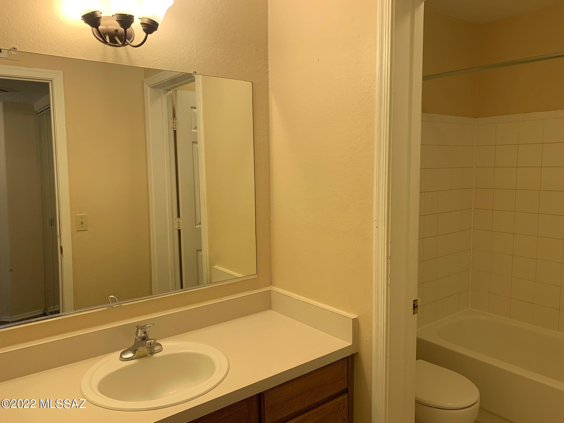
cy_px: 212
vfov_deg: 53.1
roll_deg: +0.5
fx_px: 424
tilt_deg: -6.3
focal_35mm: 26
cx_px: 282
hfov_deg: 67.3
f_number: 1.8
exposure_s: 1/60
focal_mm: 4.25
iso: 50
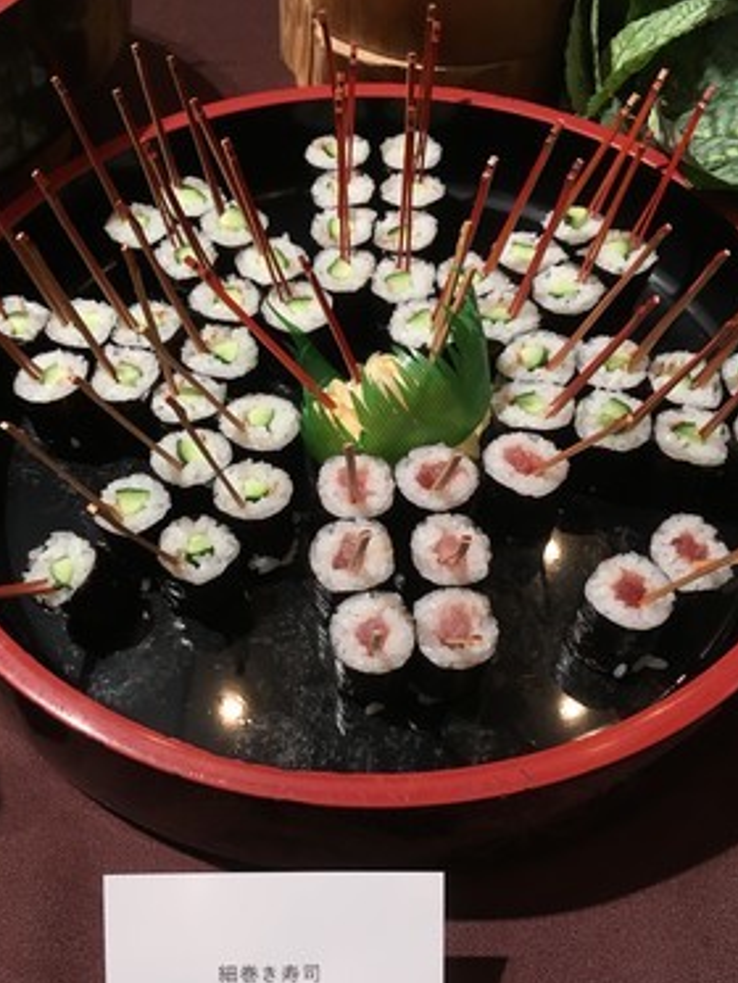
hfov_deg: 40.7
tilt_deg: -55.6
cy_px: 548
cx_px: 348
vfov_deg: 52.5
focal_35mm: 35
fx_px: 994
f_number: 2.2
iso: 32
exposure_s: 1/30
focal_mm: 4.15
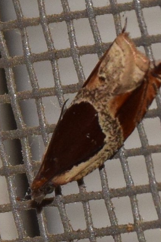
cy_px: 121
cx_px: 69
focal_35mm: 316
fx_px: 2121
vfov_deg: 6.5
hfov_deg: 4.3
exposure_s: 1/160
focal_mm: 140
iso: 400
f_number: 10
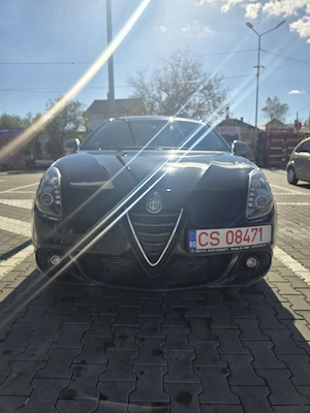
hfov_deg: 58.9
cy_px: 206
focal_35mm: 23
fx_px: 275
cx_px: 155
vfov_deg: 73.9
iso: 50
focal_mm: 6.3
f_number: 1.7
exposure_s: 1/7944
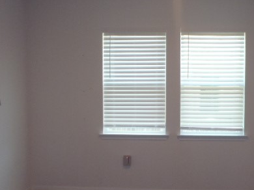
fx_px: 337
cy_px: 113
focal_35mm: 46
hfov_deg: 40.9
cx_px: 162
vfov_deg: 31.4
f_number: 3.9
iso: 250
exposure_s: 1/30
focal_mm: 5
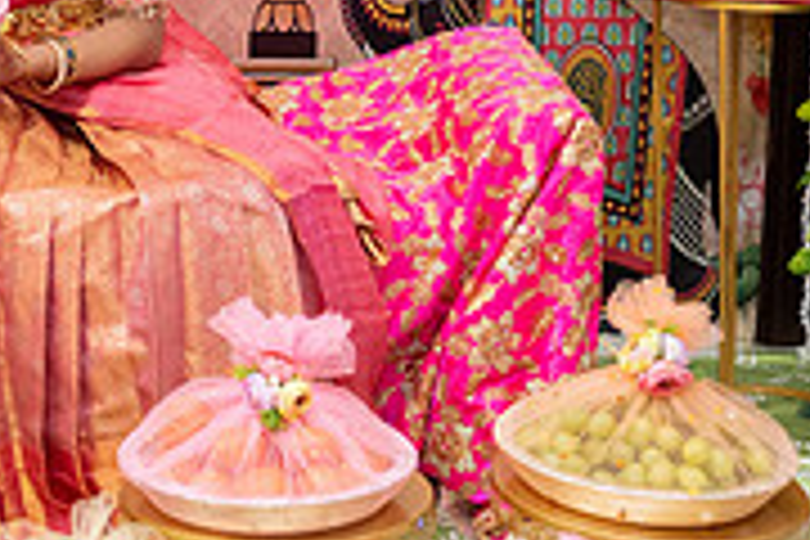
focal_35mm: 109
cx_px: -58
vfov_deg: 12.3
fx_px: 2452
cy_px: -101
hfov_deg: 18.1
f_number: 4
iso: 1000
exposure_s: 1/160
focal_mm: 33.5
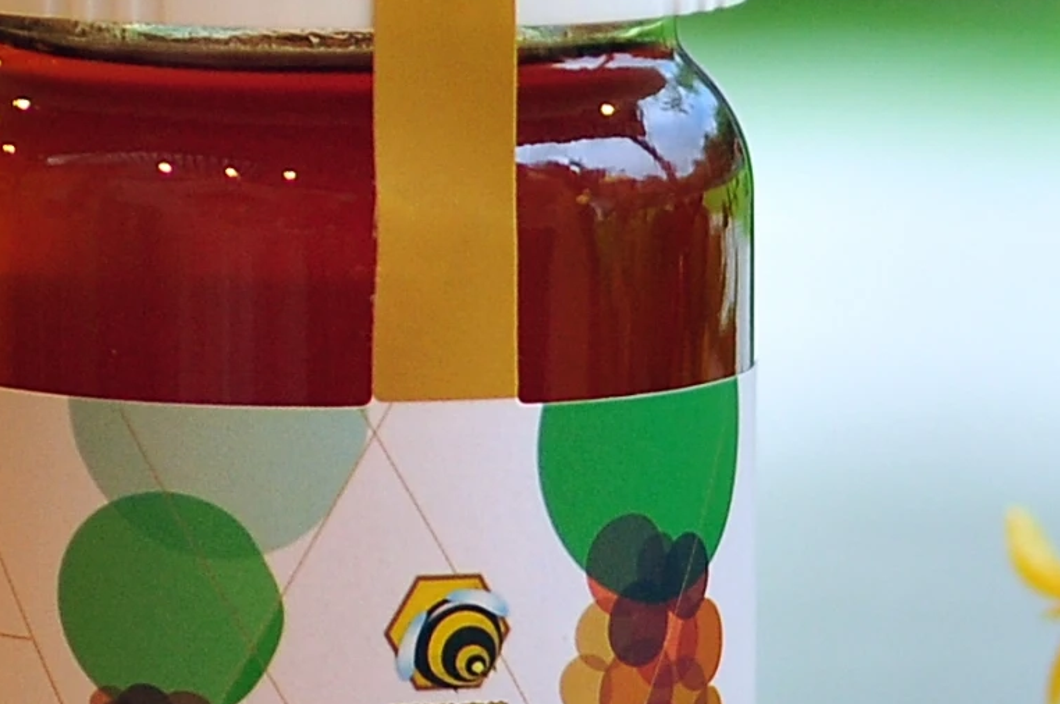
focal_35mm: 378
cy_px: 682
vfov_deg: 3.6
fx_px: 11116
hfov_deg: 5.4
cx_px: 1516
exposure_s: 1/40
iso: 200
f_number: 3.5
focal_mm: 50
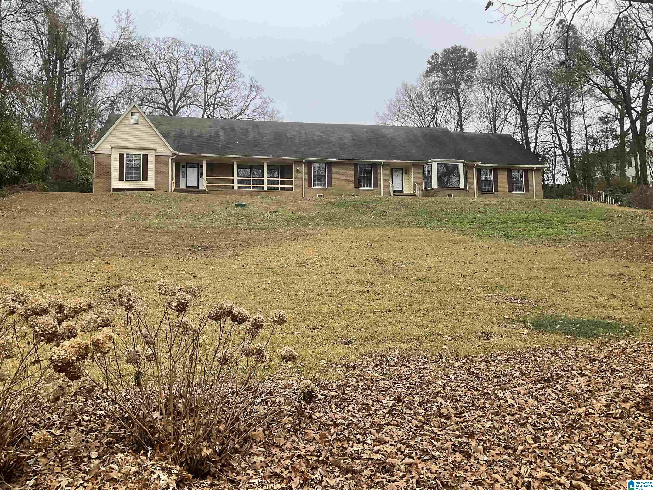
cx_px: 326
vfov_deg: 48.2
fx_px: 547
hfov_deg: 61.7
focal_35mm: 29
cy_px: 245
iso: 16
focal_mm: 3
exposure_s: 1/120
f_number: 1.8
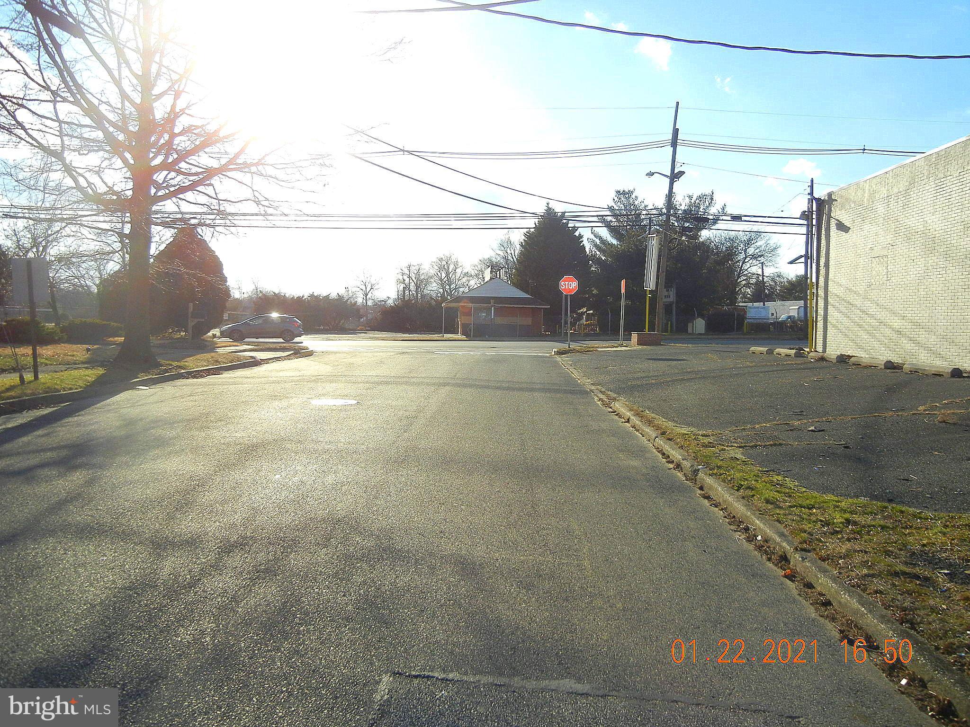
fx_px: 841
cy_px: 364
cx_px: 485
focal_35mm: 30
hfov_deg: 60.0
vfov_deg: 46.8
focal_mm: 5.4
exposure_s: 1/350
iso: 160
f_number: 7
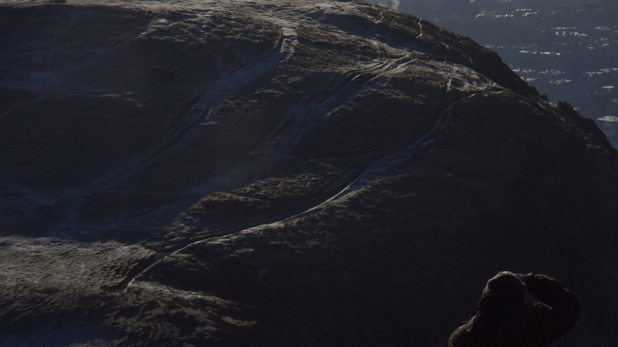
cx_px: 658
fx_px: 1294
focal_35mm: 79
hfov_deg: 25.2
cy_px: -216
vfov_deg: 14.1
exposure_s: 1/800
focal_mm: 18
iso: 200
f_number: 14
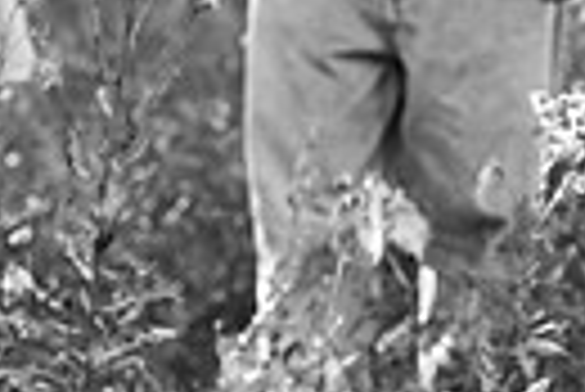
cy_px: -47
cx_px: 562
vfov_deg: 3.2
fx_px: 6914
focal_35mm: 425
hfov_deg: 4.8
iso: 400
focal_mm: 95
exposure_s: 1/160
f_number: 4.5
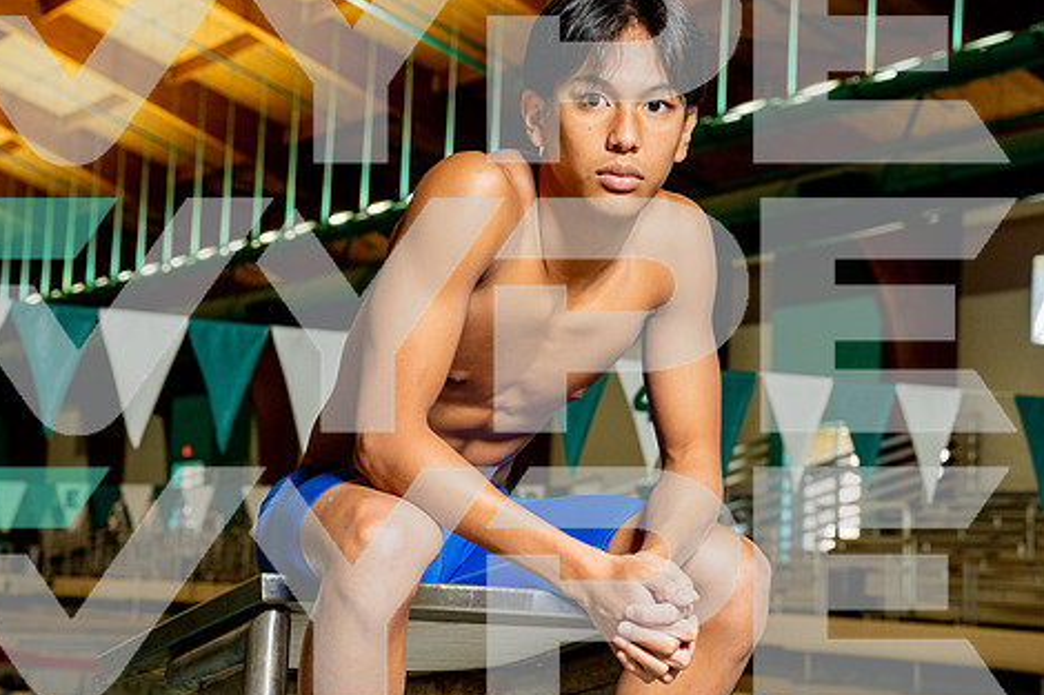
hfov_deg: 24.2
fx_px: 2435
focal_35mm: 84
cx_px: 451
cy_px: 316
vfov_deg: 16.2
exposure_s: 1/250
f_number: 6.3
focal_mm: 68
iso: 1600
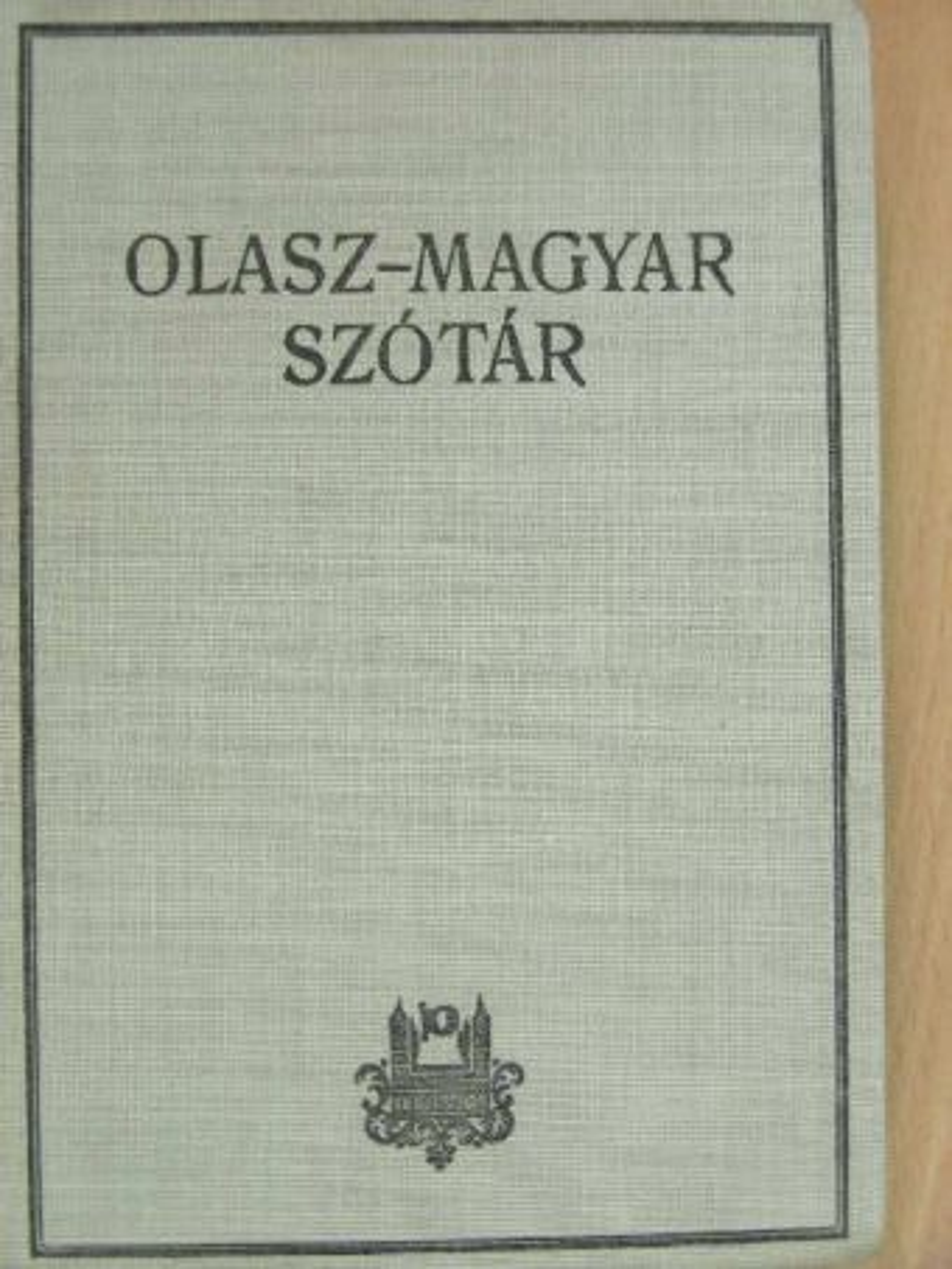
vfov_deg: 24.7
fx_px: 2895
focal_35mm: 79
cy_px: 634
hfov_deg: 18.7
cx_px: 476
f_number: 3.5
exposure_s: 1/23
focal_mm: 13.2
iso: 200
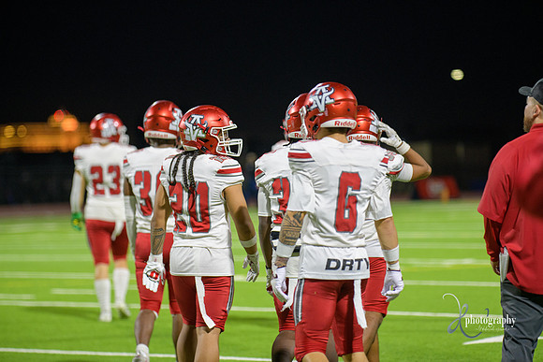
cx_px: 272
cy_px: 181
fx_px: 2716
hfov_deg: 11.4
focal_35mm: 180
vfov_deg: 7.6
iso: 1250
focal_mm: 180
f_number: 2.8
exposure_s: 1/250
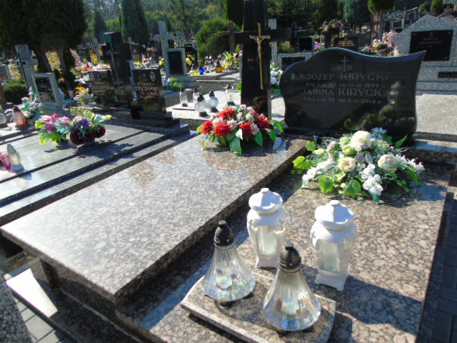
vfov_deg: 54.9
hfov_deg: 69.4
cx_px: 228
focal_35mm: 25
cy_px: 172
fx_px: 330
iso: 80
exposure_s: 1/500
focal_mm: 4.4
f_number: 3.4
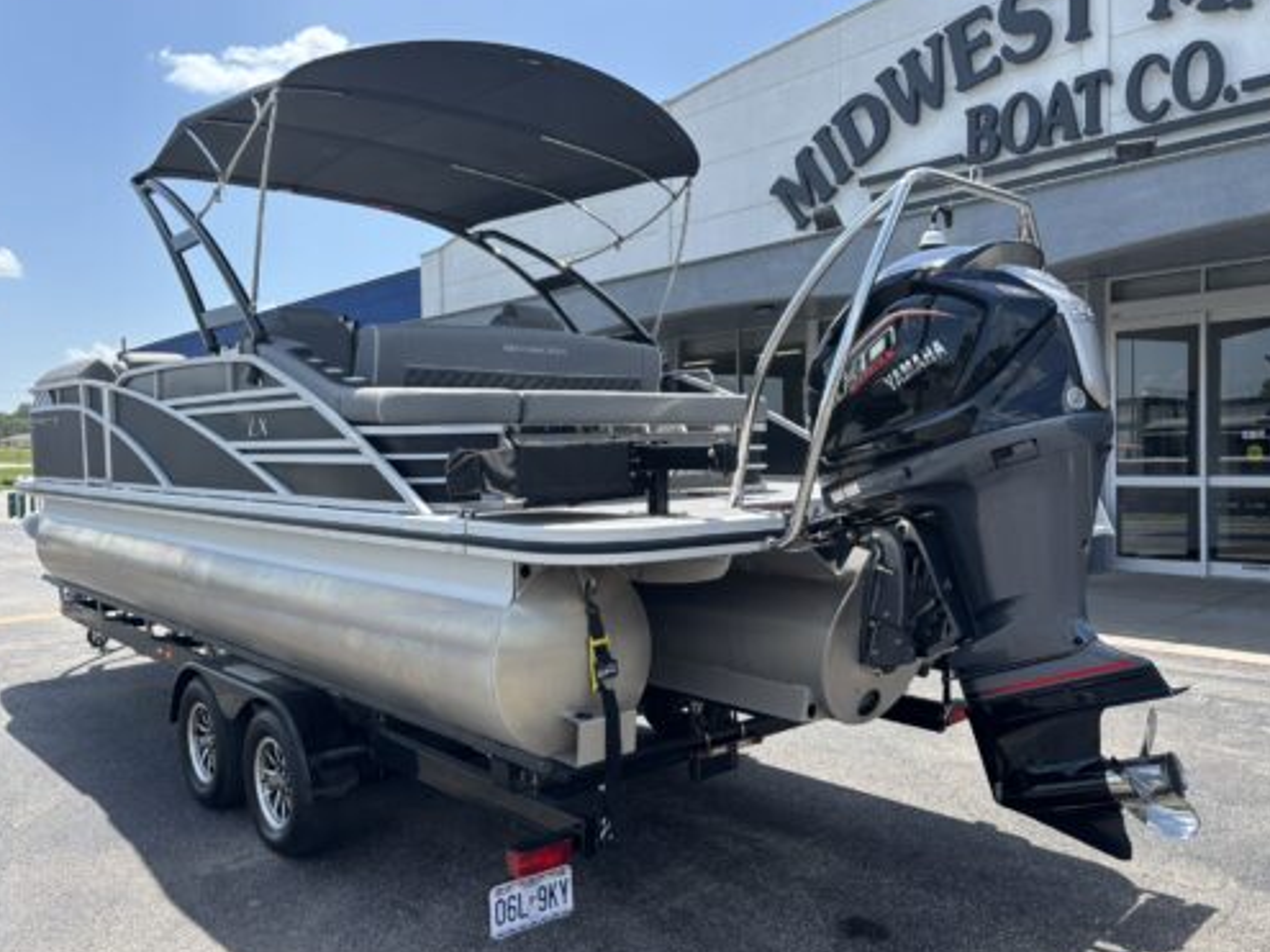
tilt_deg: +1.1
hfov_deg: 63.4
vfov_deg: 49.7
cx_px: 612
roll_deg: -0.5
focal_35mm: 28
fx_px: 1027
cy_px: 472
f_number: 1.6
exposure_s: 1/1695
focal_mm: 5.96
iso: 50
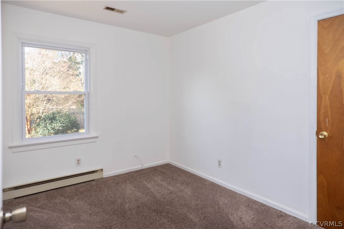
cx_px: 172
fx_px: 220
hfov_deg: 76.1
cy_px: 114
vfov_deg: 55.1
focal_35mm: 23
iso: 320
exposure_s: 1/125
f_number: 3.5
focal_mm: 15
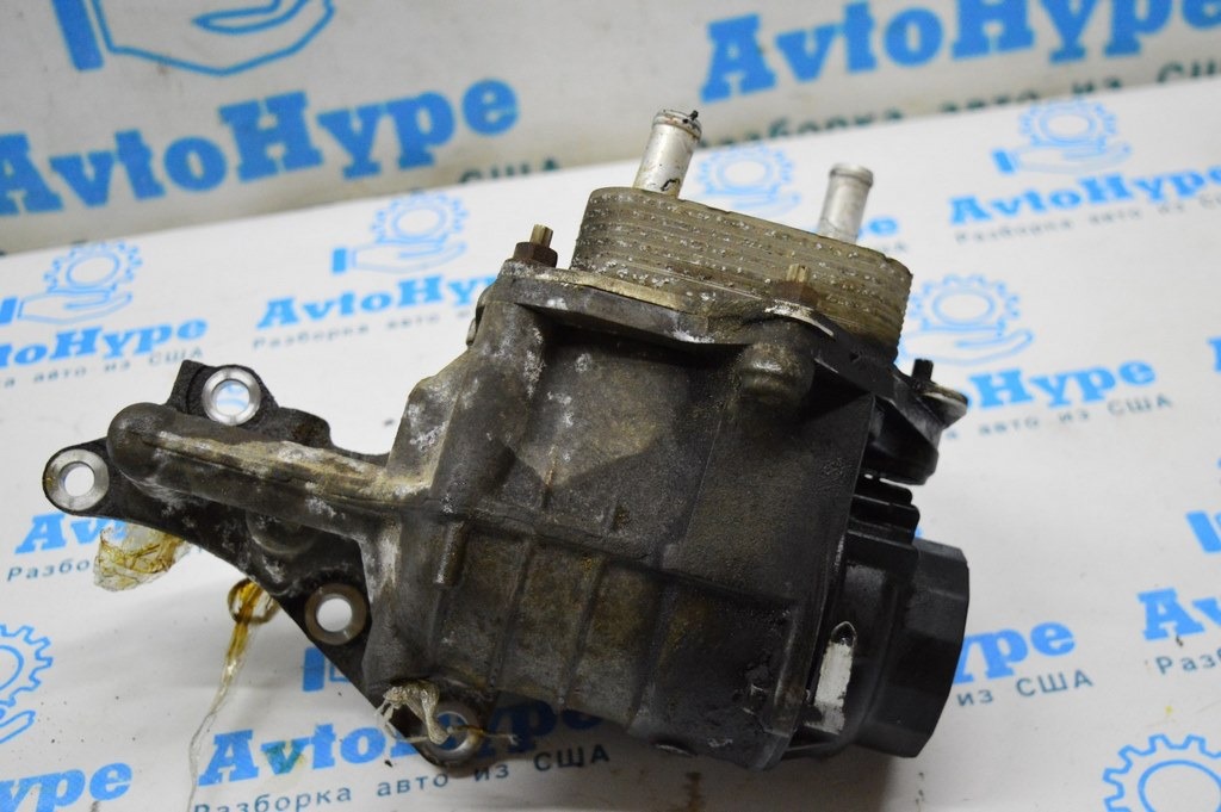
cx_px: 610
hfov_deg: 38.9
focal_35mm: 51
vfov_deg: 26.4
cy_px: 406
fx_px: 1728
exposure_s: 1/320
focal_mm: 34
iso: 3200
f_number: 4.5
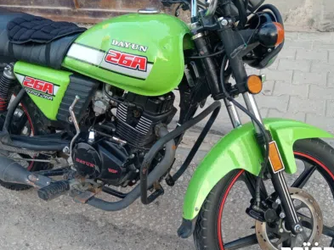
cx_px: 150
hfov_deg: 42.9
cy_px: 117
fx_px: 425
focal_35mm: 44
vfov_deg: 32.9
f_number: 1.9
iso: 431
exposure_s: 1/120
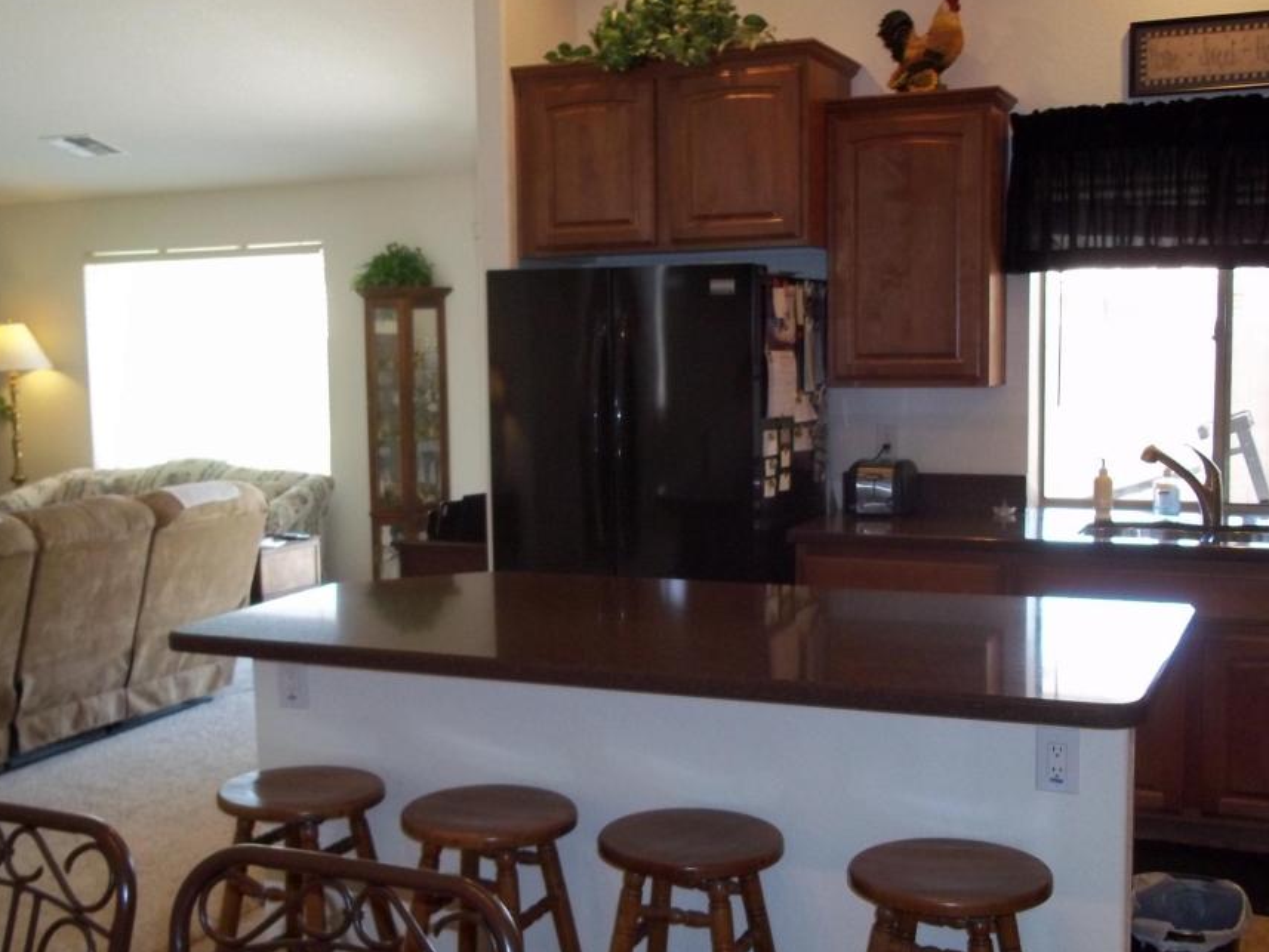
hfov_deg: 43.8
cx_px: 582
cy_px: 506
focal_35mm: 43
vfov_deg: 33.6
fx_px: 1577
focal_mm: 6.5
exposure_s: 1/30
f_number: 3.1
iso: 160
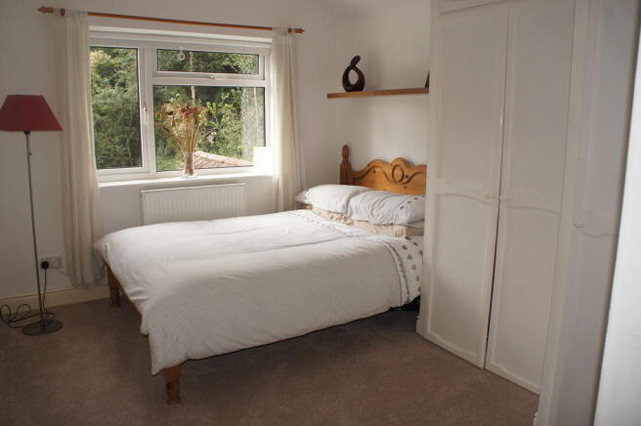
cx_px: 320
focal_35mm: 27
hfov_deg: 67.4
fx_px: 480
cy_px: 213
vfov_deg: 47.8
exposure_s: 1/100
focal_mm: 18
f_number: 5.6
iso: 200
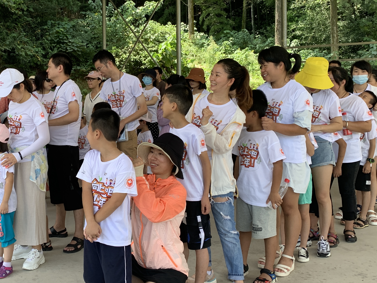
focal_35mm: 45
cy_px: 121
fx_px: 490
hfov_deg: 41.4
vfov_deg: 32.1
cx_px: 120
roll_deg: -2.9
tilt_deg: +1.4
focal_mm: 4.25
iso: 25
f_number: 1.8
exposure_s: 1/256
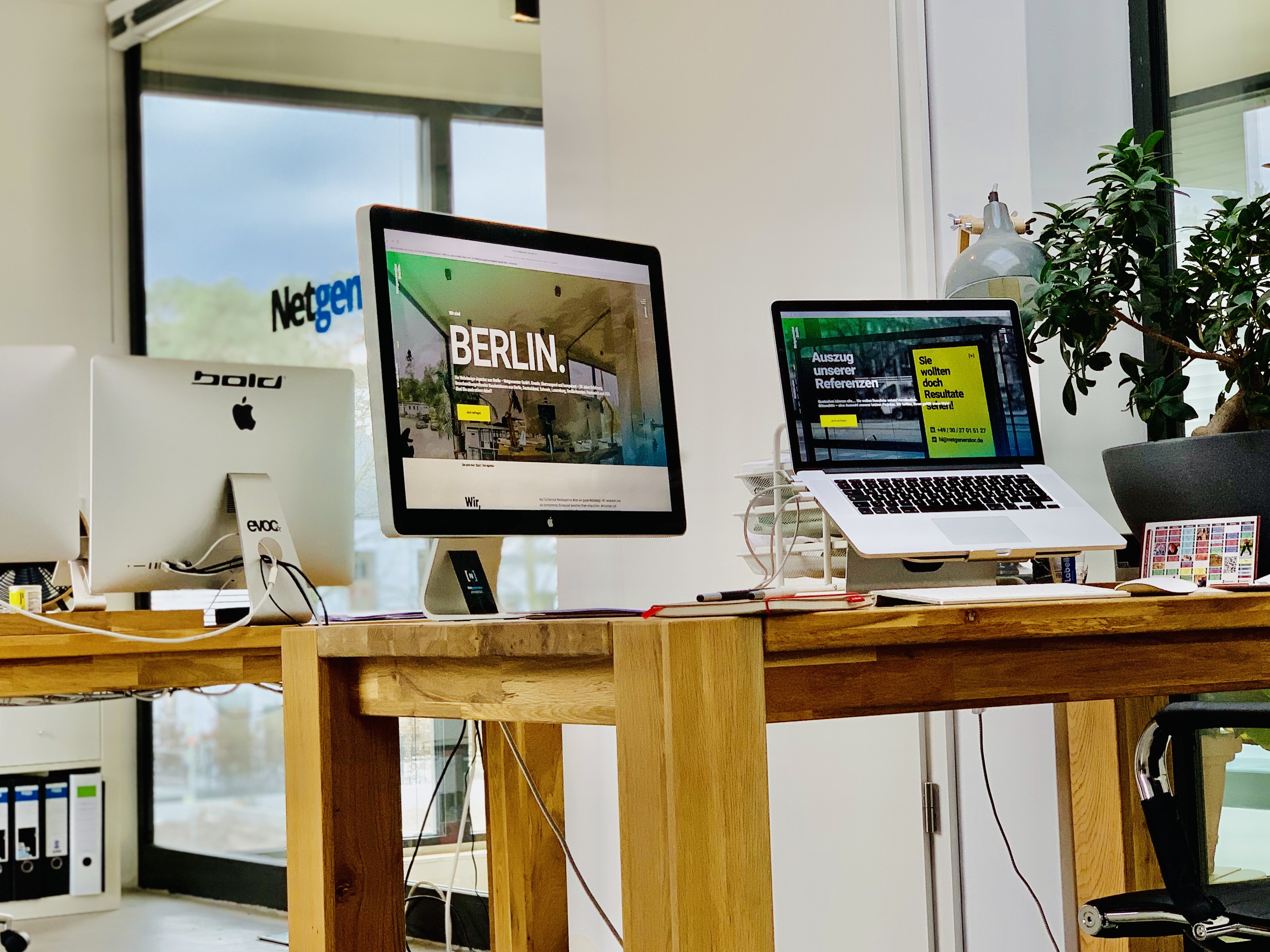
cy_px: 422
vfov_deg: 21.0
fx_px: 2568
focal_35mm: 70
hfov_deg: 27.8
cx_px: 599
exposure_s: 1/122
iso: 32
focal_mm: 6
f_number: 2.4
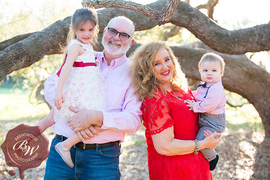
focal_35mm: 70
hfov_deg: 28.8
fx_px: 525
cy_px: 90
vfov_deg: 19.5
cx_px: 135
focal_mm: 70
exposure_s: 1/125
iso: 200
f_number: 3.5
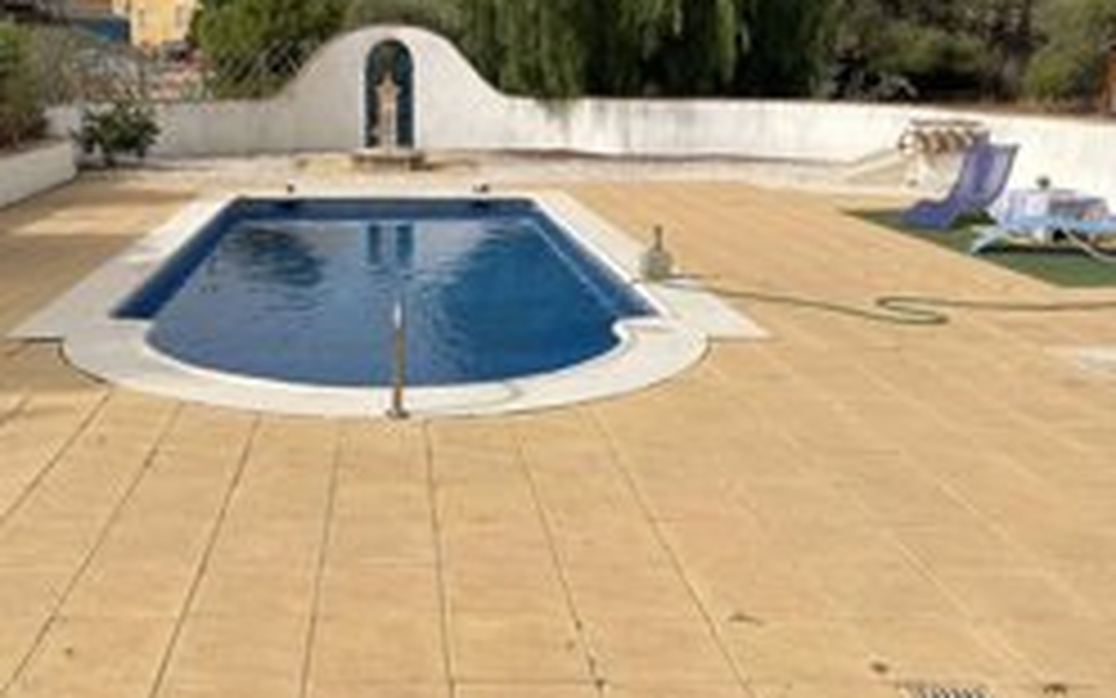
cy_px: 360
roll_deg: +0.6
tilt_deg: -12.8
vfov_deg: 32.0
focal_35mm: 40
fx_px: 1217
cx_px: 378
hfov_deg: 48.5
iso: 32
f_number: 1.6
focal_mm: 4.2
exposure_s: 1/5556
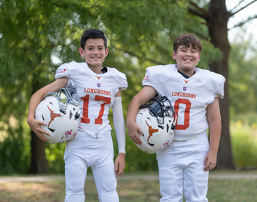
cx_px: 154
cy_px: 87
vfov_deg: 10.7
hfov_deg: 13.5
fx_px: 1082
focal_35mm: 143
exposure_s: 1/400
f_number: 2.8
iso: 100
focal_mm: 108
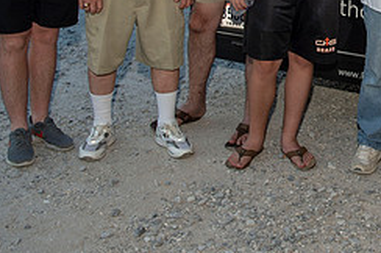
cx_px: 389
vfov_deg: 18.9
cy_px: -20
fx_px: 729
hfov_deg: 27.5
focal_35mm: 69
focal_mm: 29
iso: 200
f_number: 4.5
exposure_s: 1/160
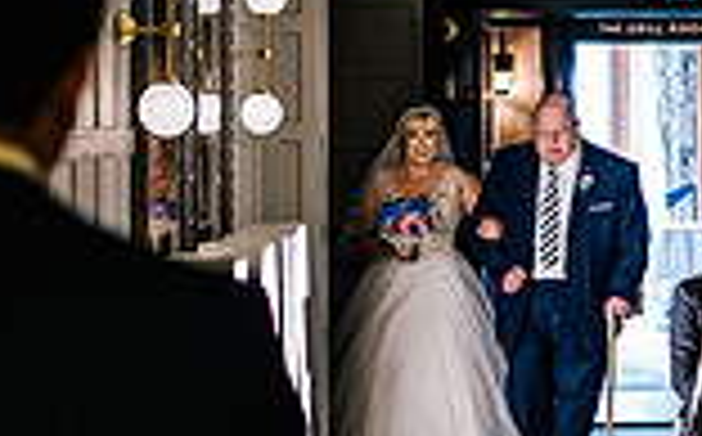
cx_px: 562
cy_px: 124
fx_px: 2617
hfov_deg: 15.2
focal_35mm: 137
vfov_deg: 9.5
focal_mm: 35
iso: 1250
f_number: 1.6
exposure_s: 1/250
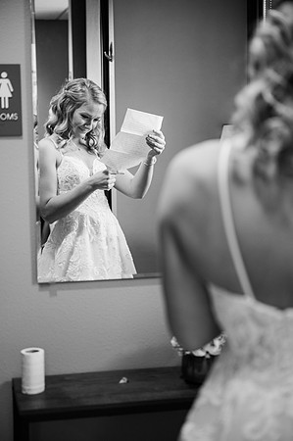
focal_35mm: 65
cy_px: 220
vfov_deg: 31.0
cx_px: 146
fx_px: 795
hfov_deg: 20.9
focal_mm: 65
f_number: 2.8
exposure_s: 1/125
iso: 500
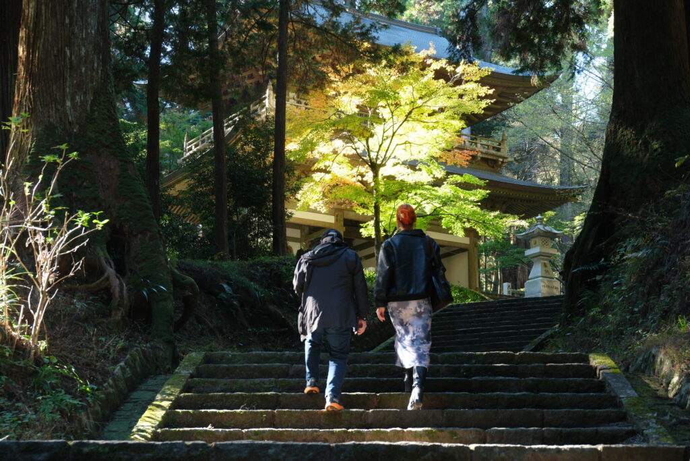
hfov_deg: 32.9
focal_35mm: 61
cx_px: 345
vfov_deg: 22.3
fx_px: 1169
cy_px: 230
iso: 640
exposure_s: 1/52
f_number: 4.3
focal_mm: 40.8
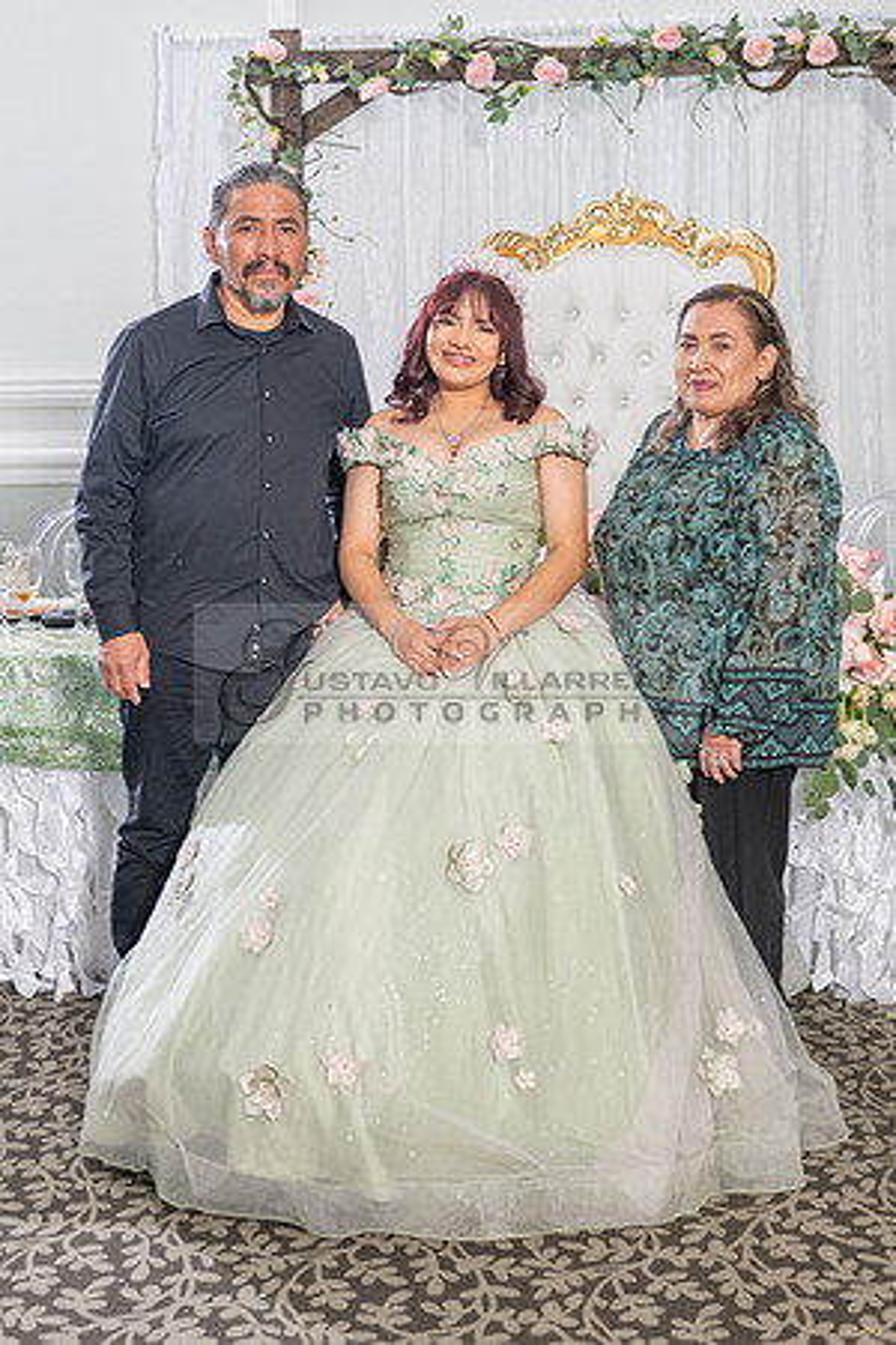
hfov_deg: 25.0
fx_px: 2016
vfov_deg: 36.9
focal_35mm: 54
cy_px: 673
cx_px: 404
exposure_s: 1/160
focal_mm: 36
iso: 400
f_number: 3.5
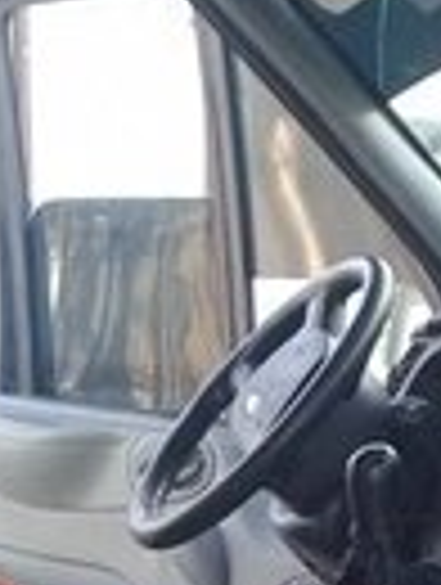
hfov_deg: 12.5
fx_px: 1998
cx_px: 346
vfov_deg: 16.0
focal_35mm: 118
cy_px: 688
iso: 64
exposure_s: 1/100
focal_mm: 3.3
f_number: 2.2
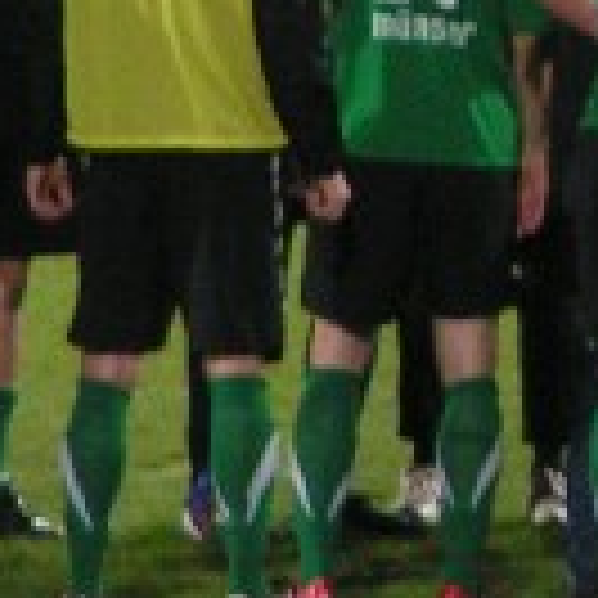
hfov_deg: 0.9
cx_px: 661
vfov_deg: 0.9
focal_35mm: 2023
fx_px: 39539
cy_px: -54
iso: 200
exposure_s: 1/60
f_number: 3.5
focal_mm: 58
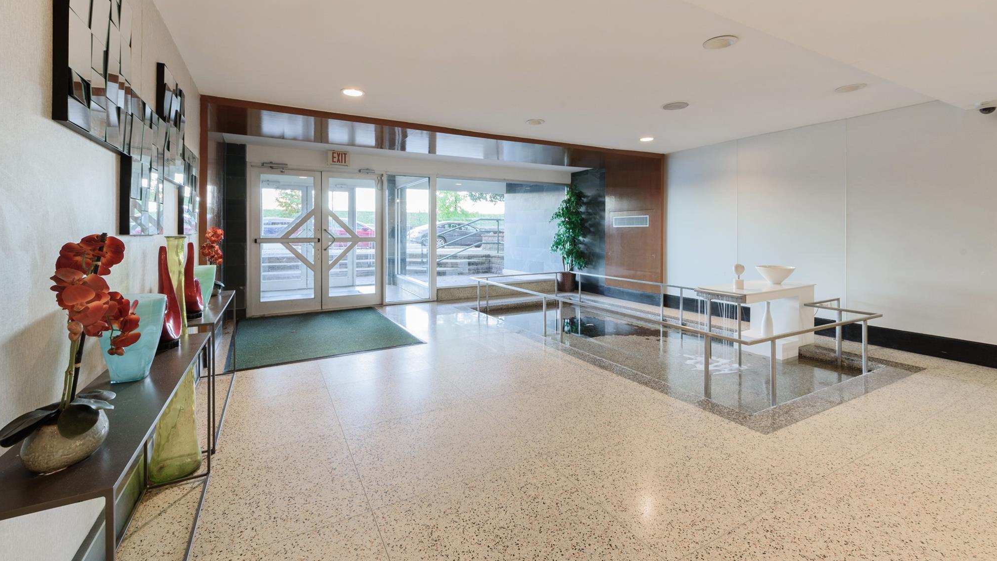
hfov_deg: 103.0
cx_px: 499
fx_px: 396
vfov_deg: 70.3
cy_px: 249
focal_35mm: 15
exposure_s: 1/1.25
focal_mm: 14
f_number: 11
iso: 200
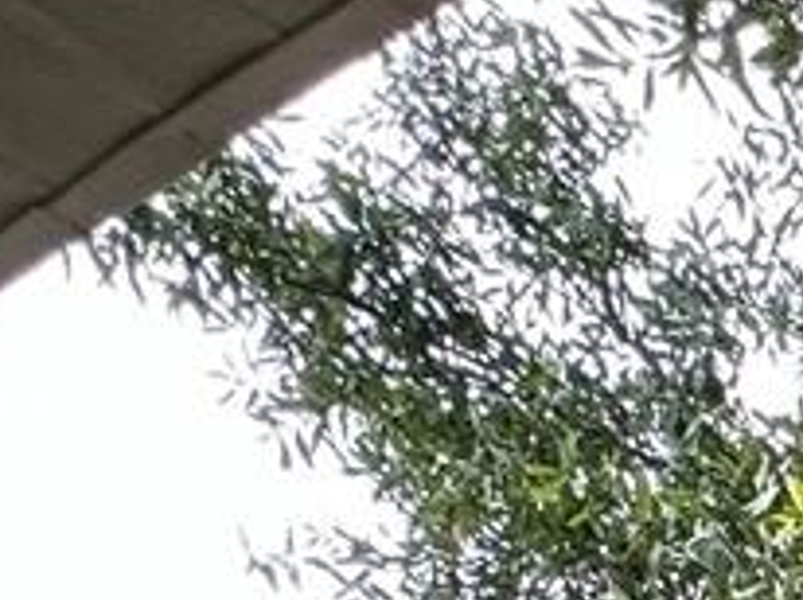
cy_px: 1886
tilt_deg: -10.4
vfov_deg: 9.8
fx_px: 2526
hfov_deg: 12.2
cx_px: 2187
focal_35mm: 109
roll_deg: -1.1
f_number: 2.2
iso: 100
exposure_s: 1/99
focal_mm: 2.22
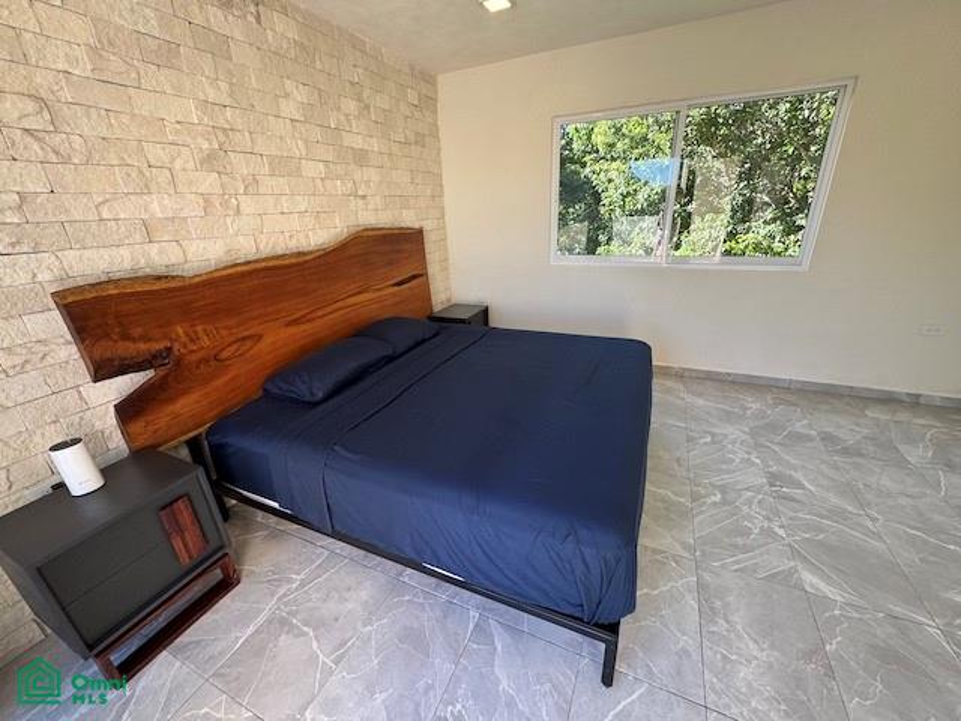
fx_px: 389
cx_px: 480
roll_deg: +2.7
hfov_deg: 102.1
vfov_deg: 85.7
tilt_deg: -21.2
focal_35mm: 14
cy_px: 360
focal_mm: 2.22
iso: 50
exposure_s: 1/99
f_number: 2.2
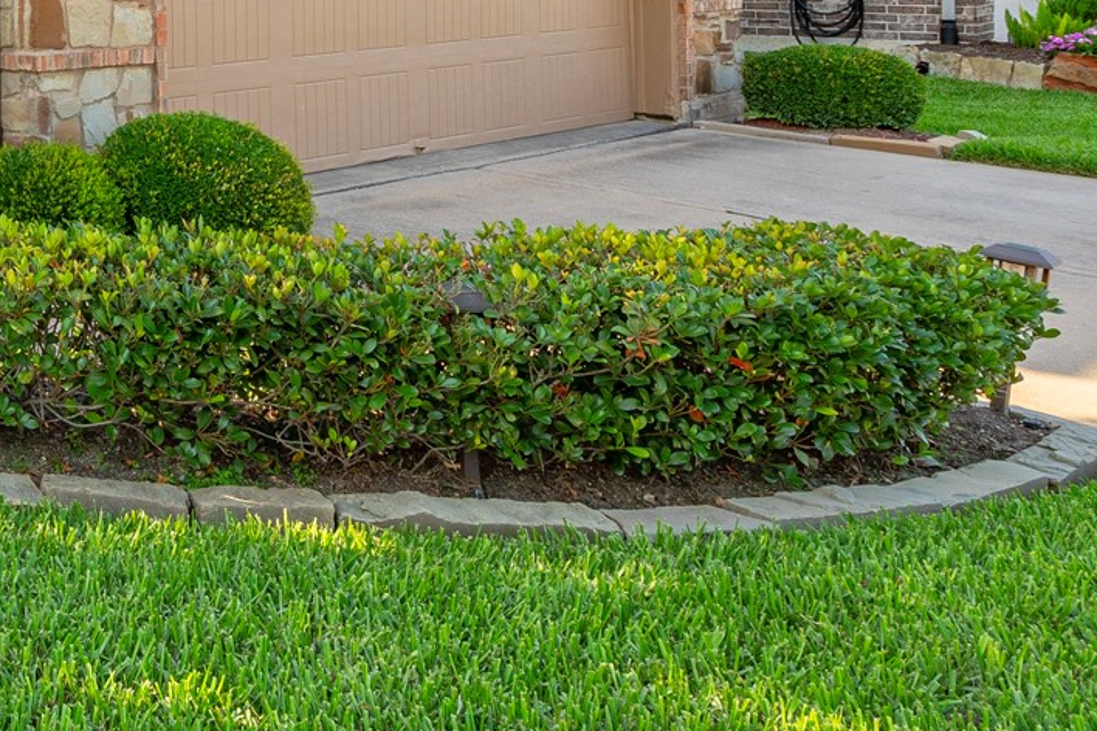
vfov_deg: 26.7
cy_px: -88
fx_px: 1402
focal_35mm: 46
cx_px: -397
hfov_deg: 31.0
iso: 125
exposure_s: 1/50
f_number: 11
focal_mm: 15
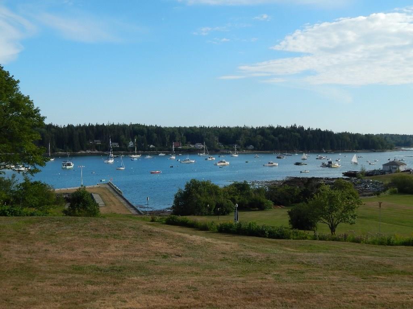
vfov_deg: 37.7
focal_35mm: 38
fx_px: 453
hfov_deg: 49.0
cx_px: 206
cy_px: 154
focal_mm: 6.8
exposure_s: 1/1250
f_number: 3.4
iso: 125
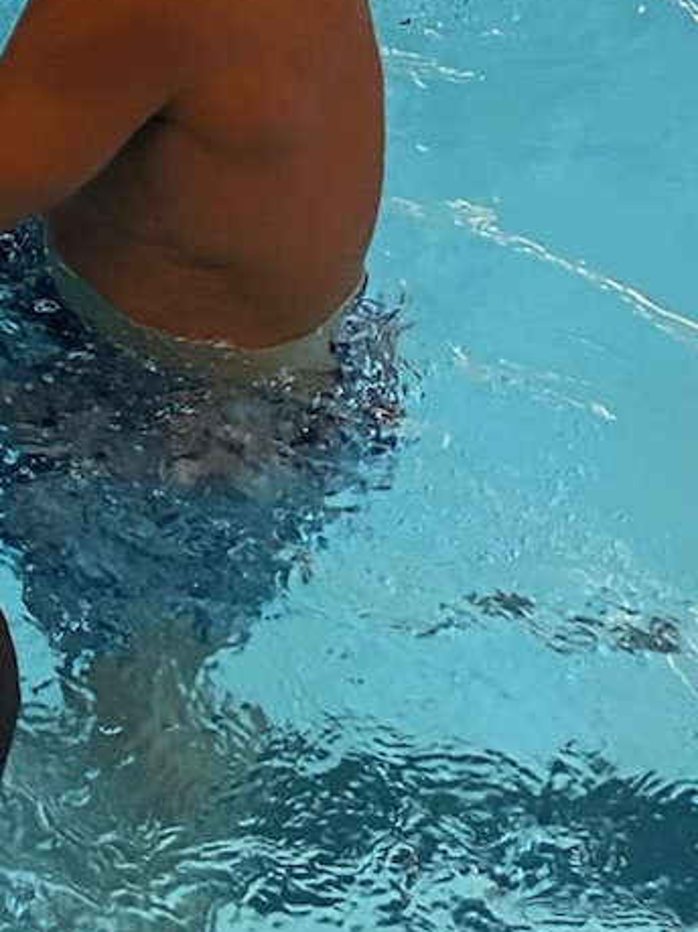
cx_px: -519
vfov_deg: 15.5
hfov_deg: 11.9
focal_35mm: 116
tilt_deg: -23.9
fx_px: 3120
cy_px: -518
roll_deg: -3.8
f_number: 1.8
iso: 200
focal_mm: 4.25
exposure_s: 1/60
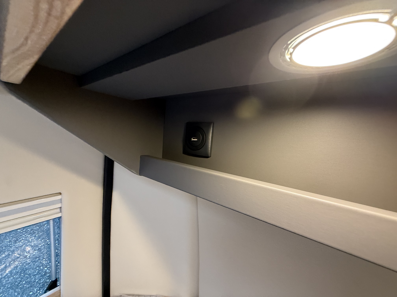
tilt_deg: -7.5
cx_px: 198
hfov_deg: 102.1
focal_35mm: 14
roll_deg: -5.5
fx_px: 161
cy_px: 148
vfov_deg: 85.7
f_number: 2.2
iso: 320
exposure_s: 1/63
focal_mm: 2.22
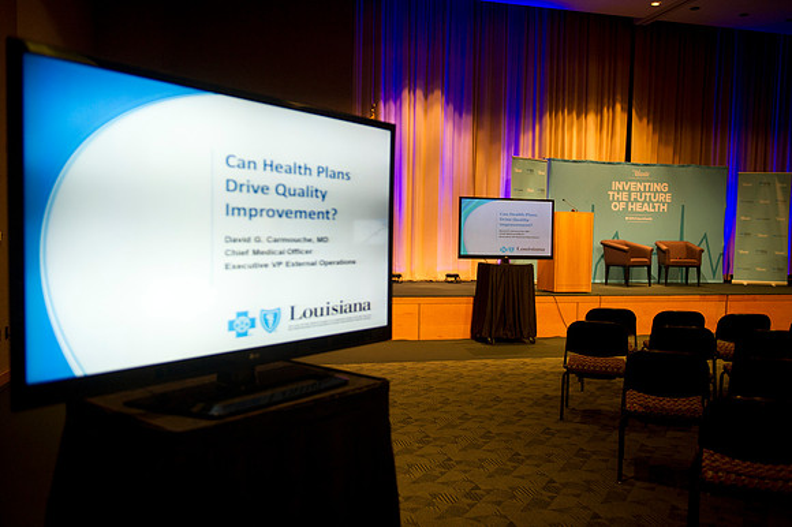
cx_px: 396
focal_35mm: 31
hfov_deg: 60.3
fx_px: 682
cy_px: 264
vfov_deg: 42.3
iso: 2500
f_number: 2.8
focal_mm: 31
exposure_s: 1/320
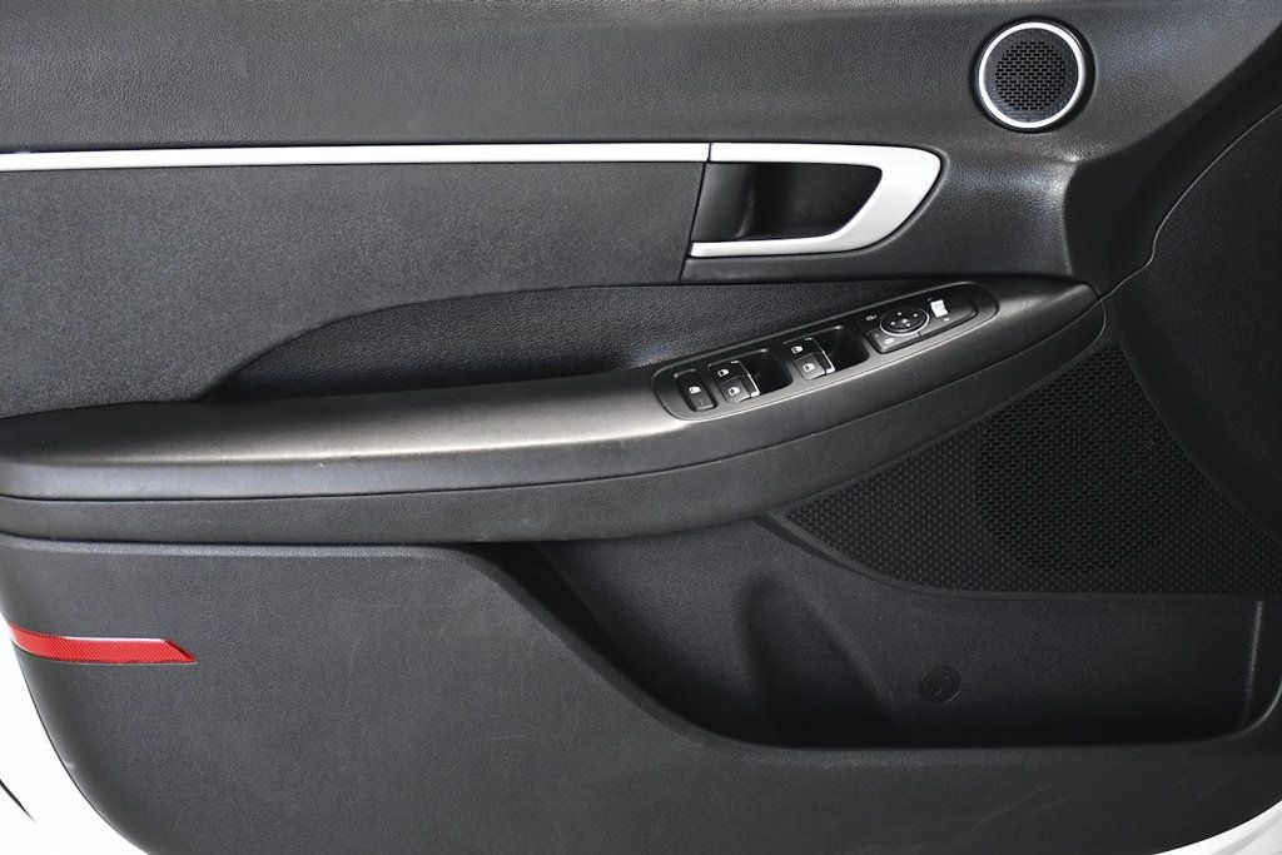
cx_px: 641
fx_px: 2244
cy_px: 428
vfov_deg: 21.6
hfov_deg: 31.9
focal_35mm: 63
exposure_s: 1/250
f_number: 4.5
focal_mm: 42
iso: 2500
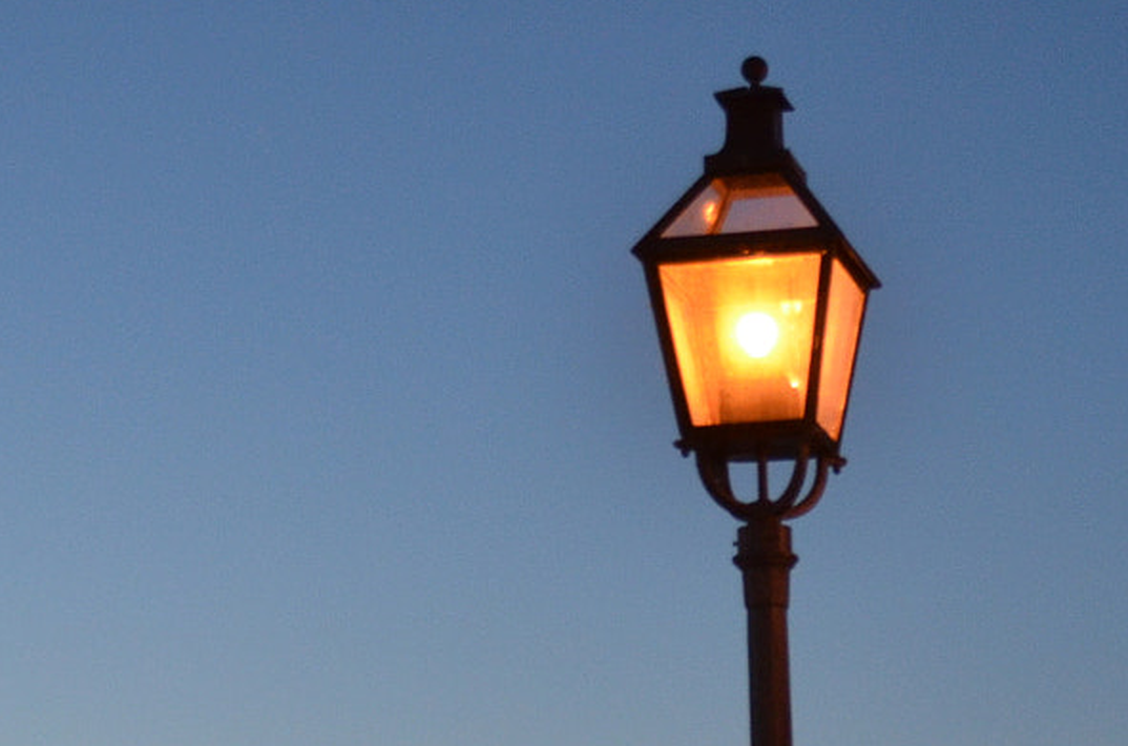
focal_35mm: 130
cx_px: 809
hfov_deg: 15.7
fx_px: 4063
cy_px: 860
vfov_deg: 10.3
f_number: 4.8
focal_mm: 32
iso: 900
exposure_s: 1/13
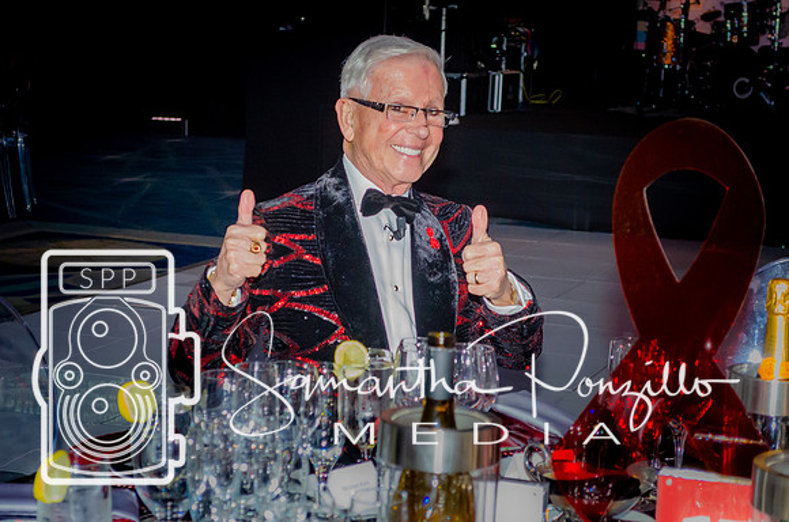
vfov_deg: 17.3
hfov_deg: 25.8
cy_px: 238
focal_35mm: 79
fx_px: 1721
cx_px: 376
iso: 3200
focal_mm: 48
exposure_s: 1/60
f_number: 5.6
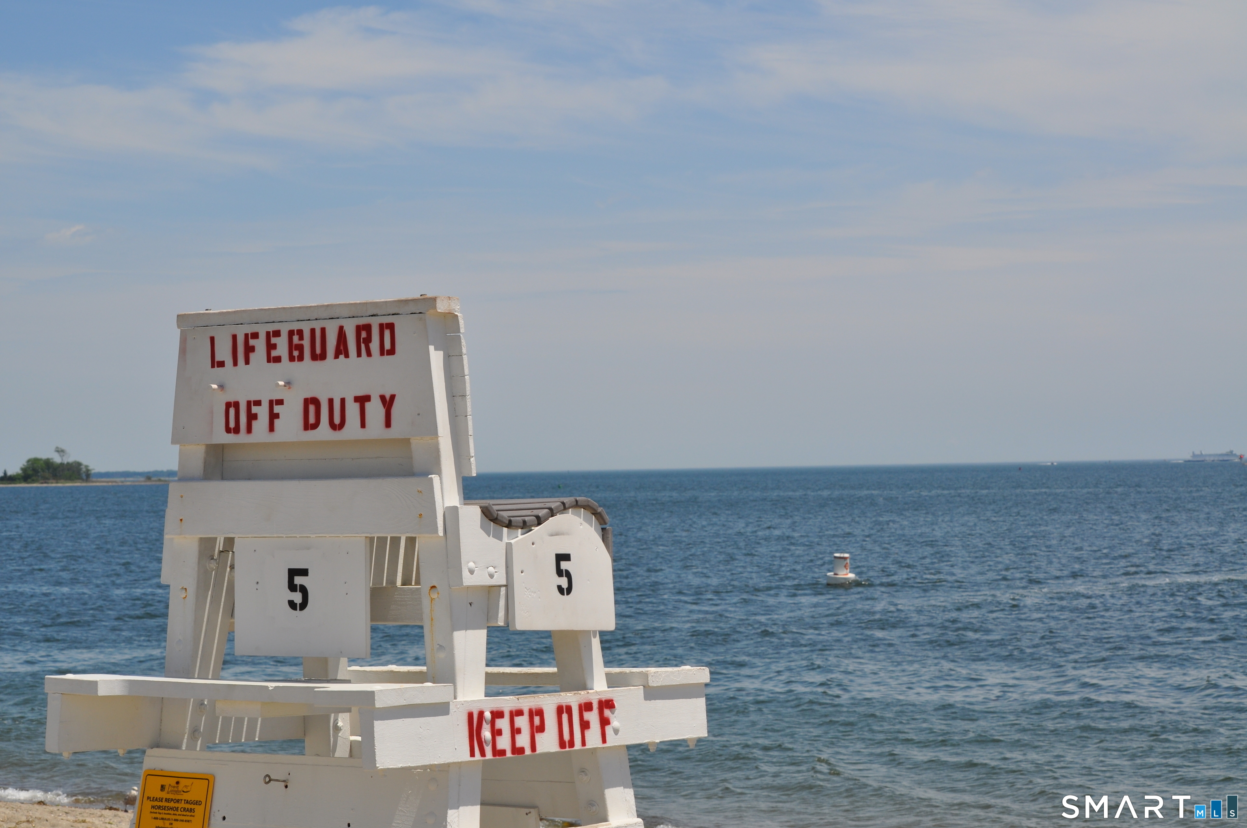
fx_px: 2854
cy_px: 414
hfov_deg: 24.6
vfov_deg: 16.5
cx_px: 624
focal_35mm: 82
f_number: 11
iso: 200
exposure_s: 1/500
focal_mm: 55
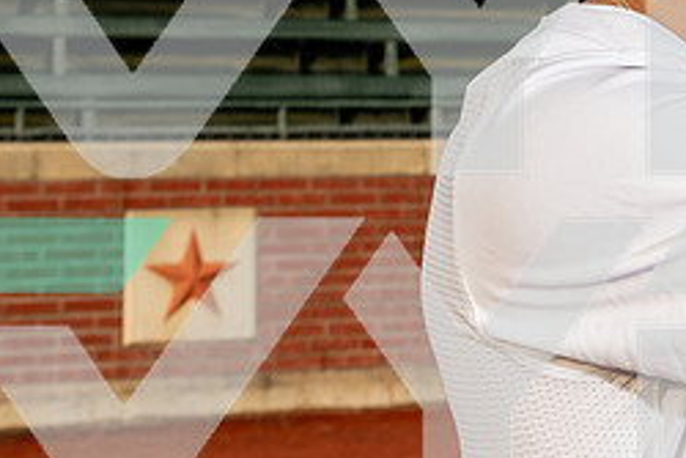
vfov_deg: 10.5
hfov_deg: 15.6
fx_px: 2479
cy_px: 32
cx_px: 593
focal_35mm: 130
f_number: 11
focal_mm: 56
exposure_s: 1/250
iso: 250
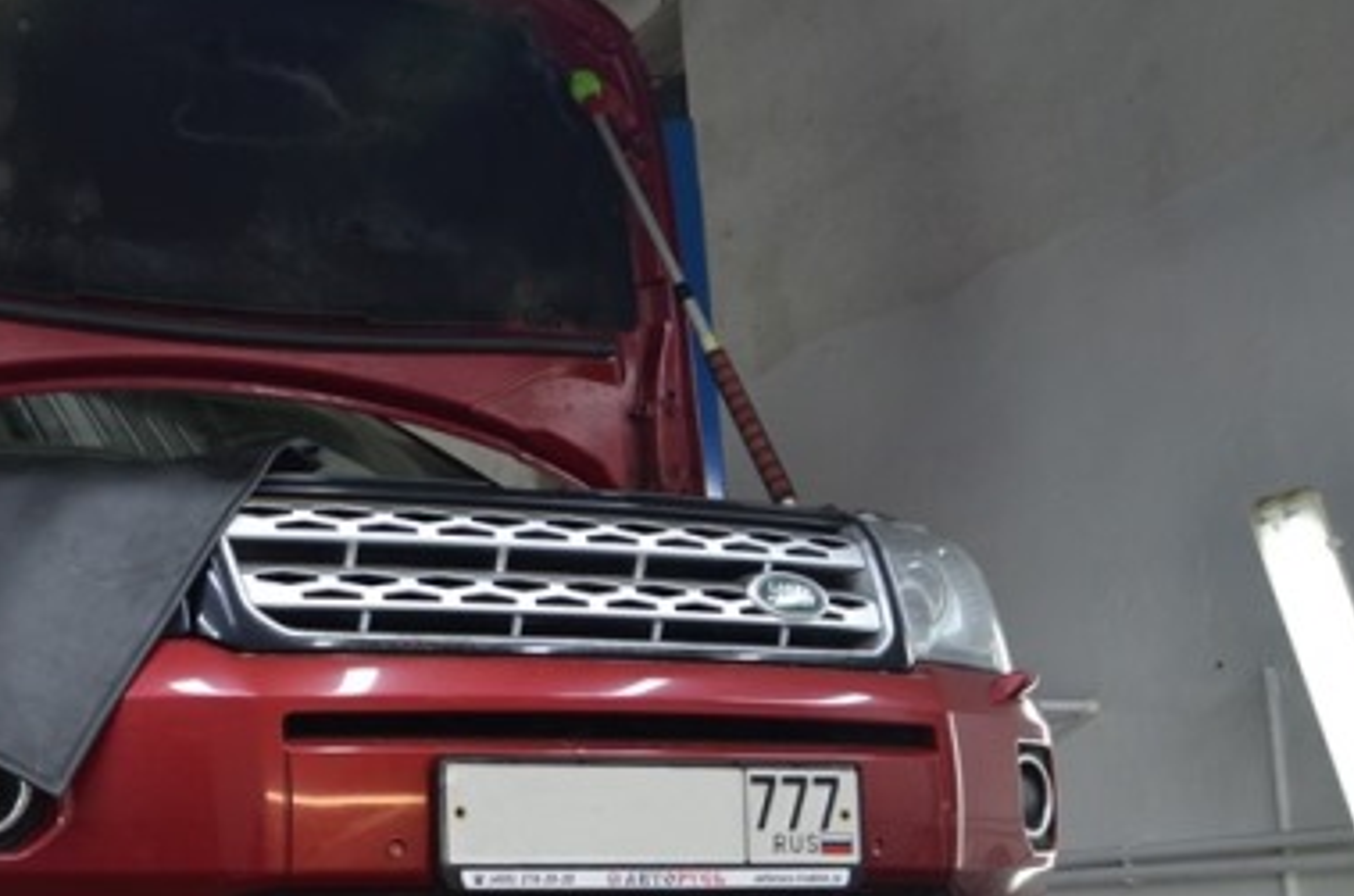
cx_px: -39
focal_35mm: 57
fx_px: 2139
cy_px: 650
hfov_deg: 32.0
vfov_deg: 23.5
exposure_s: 1/80
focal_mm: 18
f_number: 4.5
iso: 400
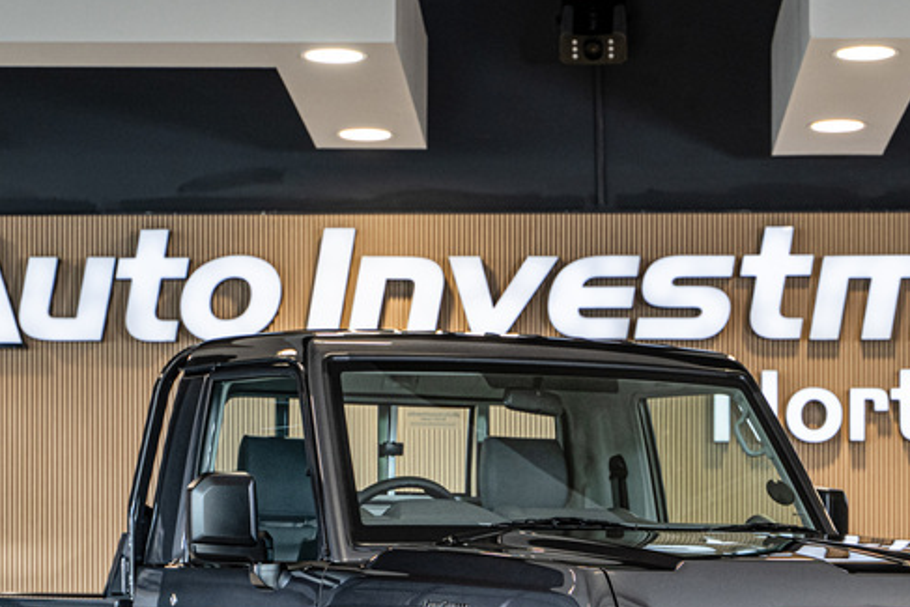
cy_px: 628
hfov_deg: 16.5
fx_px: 3135
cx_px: 563
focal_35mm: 124
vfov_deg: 10.9
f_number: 4
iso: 640
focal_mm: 59
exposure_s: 1/200
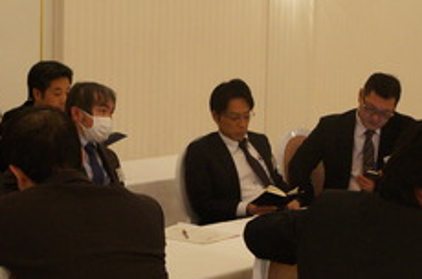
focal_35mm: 92
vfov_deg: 14.8
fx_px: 1075
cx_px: 239
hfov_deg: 22.2
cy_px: 128
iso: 1250
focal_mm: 22
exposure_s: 1/60
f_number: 4
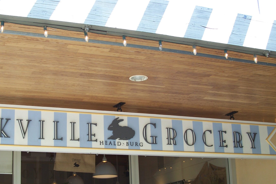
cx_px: 98
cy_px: 142
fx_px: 437
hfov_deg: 34.8
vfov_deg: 23.5
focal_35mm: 57
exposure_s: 1/80
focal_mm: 7.8
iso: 64
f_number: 2.8
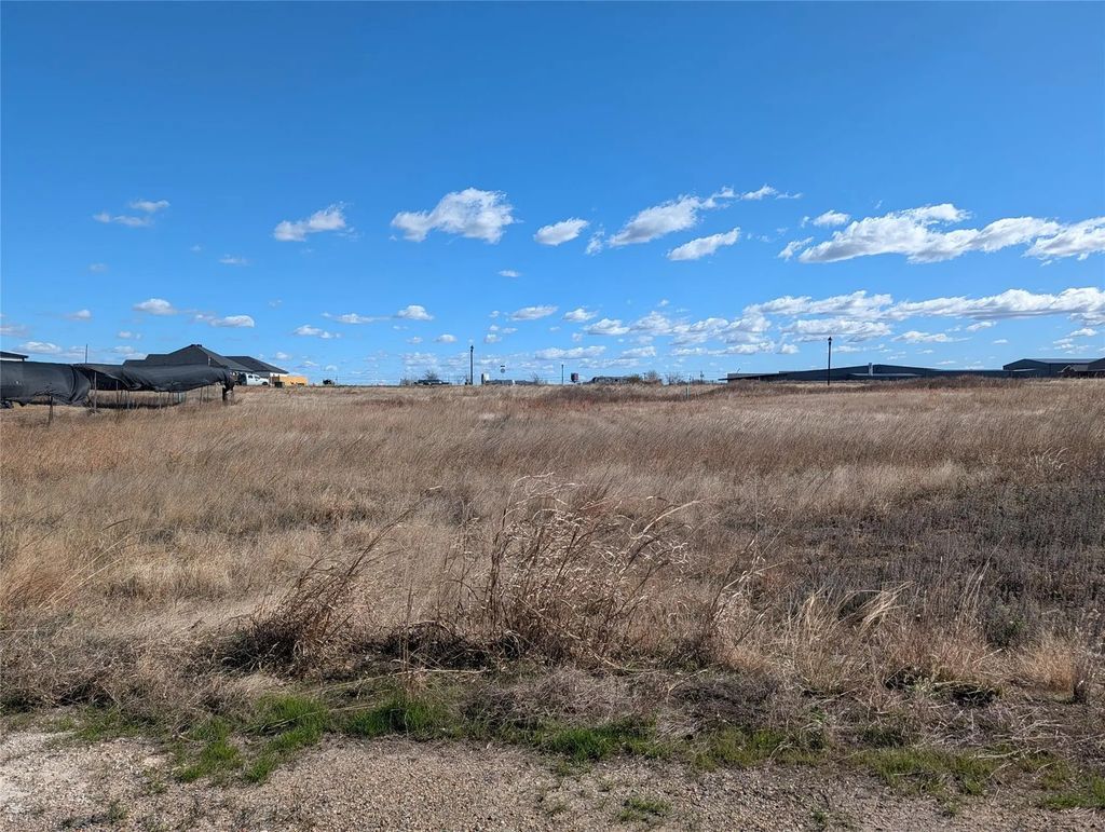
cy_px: 416
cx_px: 552
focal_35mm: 24
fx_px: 767
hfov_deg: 71.5
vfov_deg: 56.9
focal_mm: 6.9
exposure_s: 1/1548
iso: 18
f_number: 1.68
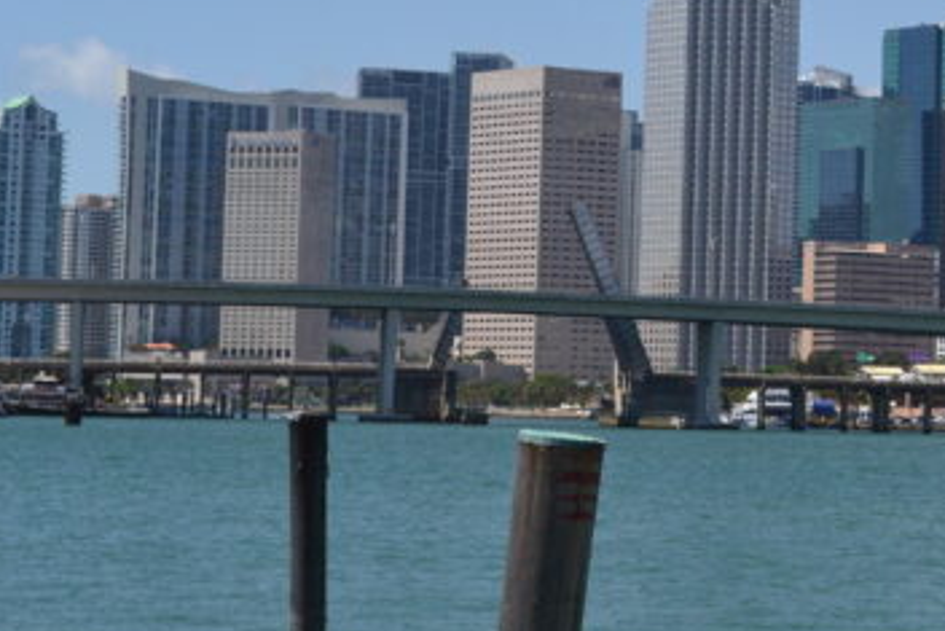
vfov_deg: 9.5
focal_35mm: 144
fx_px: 3781
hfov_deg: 14.0
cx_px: 1007
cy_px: 86
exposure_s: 1/640
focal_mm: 44
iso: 400
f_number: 13
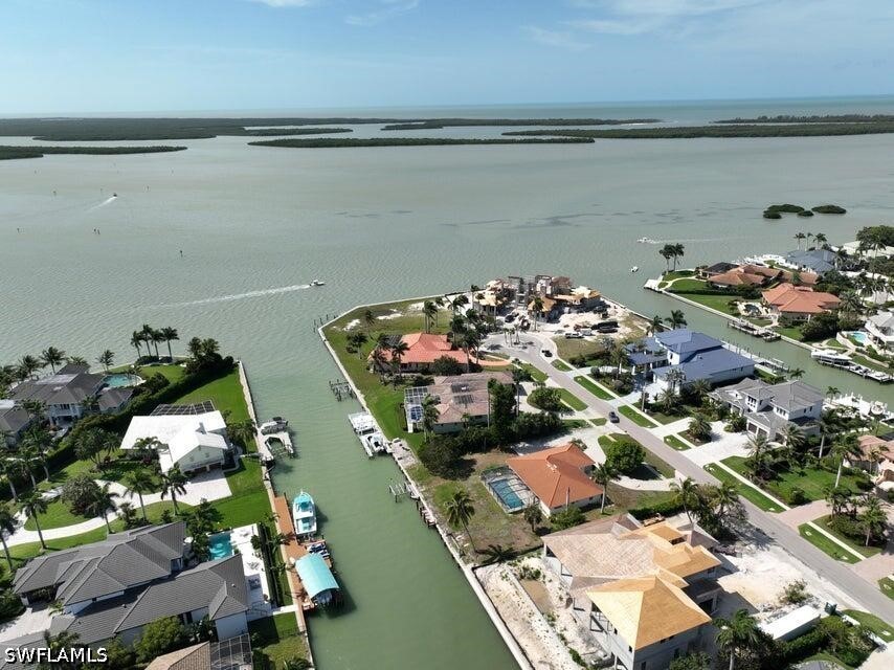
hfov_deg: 71.6
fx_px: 620
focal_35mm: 24
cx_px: 447
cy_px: 335
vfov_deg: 56.8
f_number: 2.8
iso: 100
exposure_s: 1/2000
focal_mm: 12.29
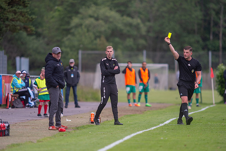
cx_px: 113
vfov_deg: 3.3
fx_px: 2635
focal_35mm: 420
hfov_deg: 4.9
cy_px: 76
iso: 900
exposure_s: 1/1250
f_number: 4
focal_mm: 420
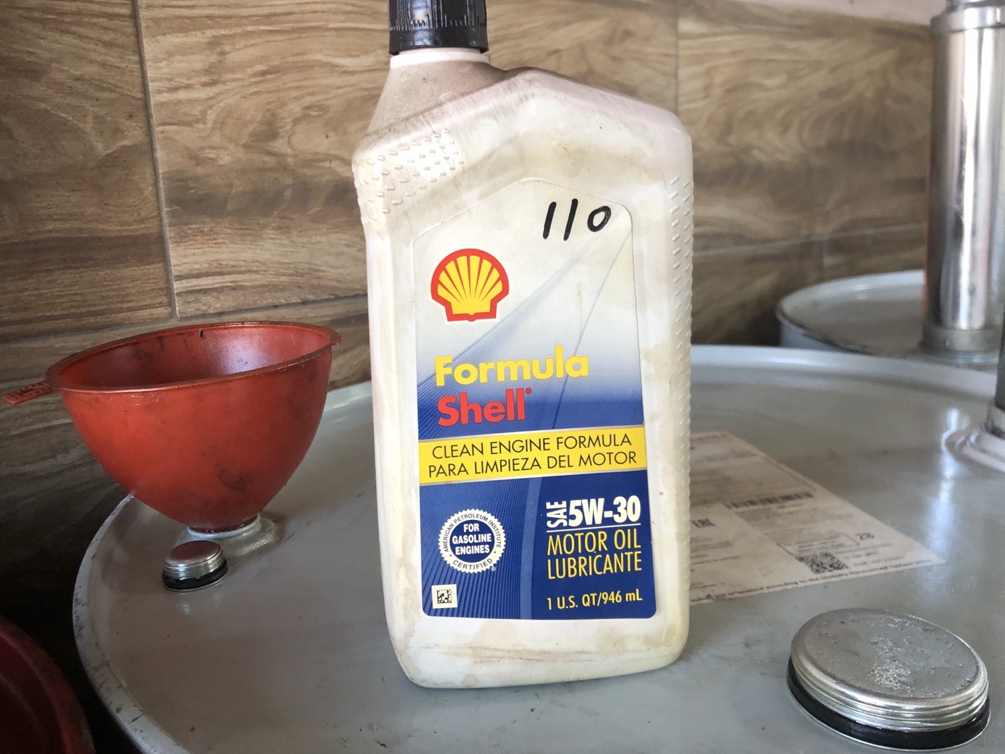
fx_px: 842
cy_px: 367
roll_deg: +3.6
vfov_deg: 48.2
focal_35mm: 29
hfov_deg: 61.6
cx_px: 488
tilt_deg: -10.1
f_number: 1.8
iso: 40
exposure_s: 1/30
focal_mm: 4
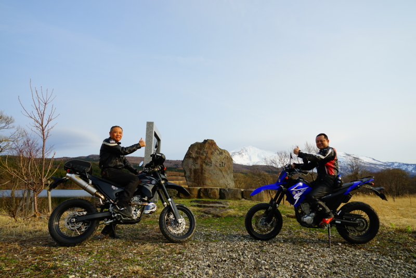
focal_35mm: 24
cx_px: 208
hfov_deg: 73.7
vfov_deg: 53.2
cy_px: 139
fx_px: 277
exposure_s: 1/125
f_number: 9.5
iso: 100
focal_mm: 24
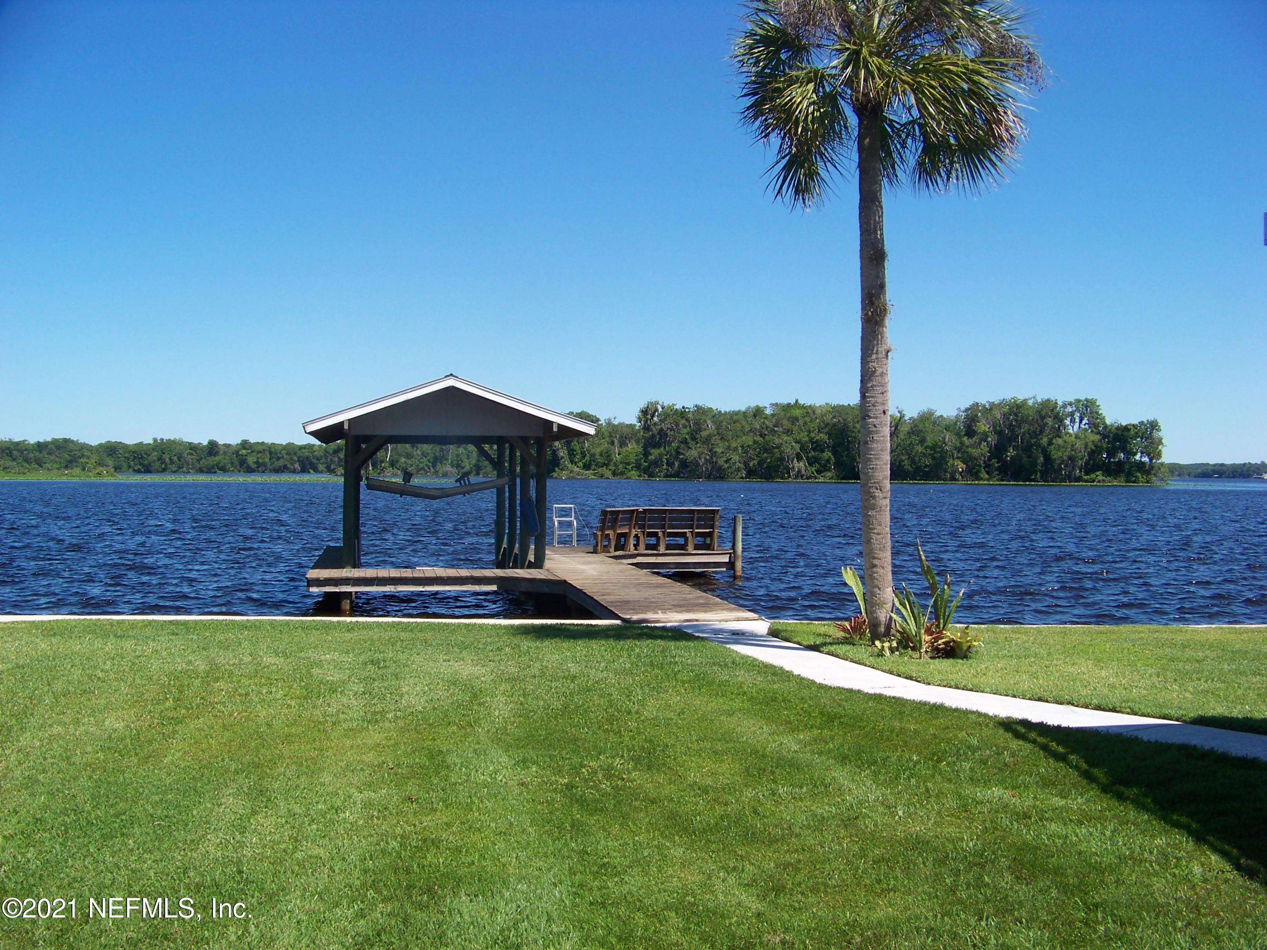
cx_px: 634
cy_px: 475
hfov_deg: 51.4
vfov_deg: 39.7
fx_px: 1318
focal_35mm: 36
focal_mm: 5.85
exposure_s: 1/500
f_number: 4
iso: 64
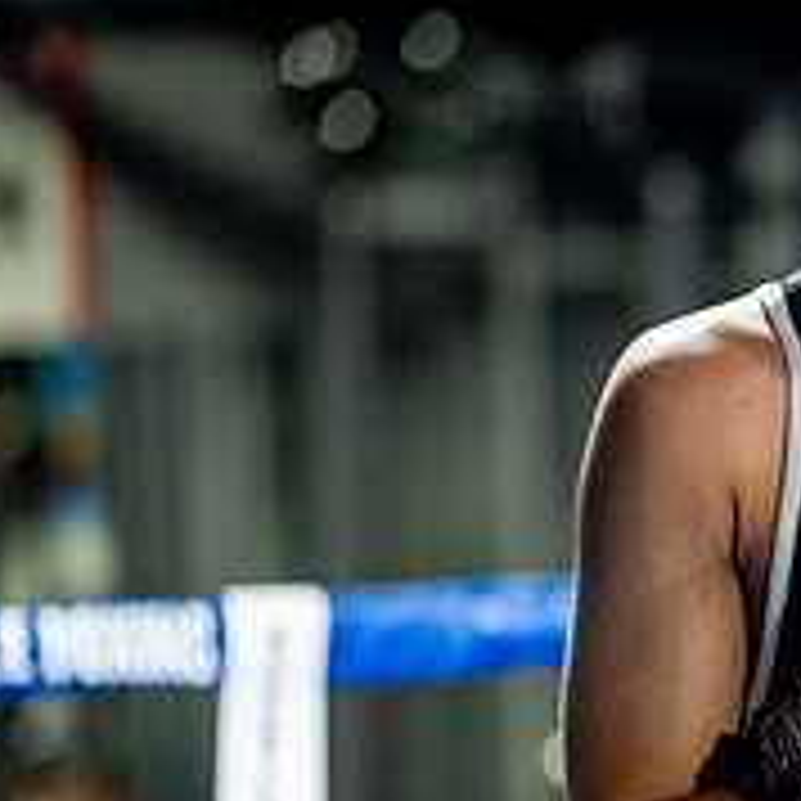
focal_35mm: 294
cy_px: 601
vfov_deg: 6.0
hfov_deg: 5.9
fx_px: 7697
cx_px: 1058
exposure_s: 1/1000
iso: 4000
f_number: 2
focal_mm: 106
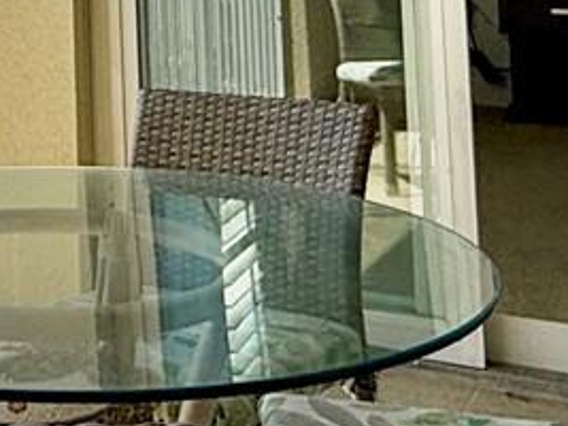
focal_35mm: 84
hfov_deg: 21.0
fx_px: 1378
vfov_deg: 16.1
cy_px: -209
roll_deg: +0.6
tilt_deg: +6.1
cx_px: -189
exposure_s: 1/1285
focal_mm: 2.22
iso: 50
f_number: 2.2
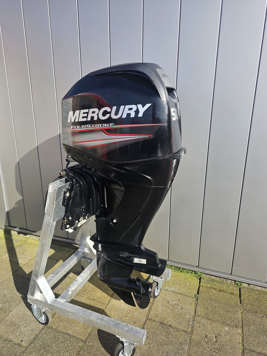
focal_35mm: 23
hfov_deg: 58.9
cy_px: 178
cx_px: 134
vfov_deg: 73.9
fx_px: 237
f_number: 1.7
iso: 16
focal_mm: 6.3
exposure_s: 1/507
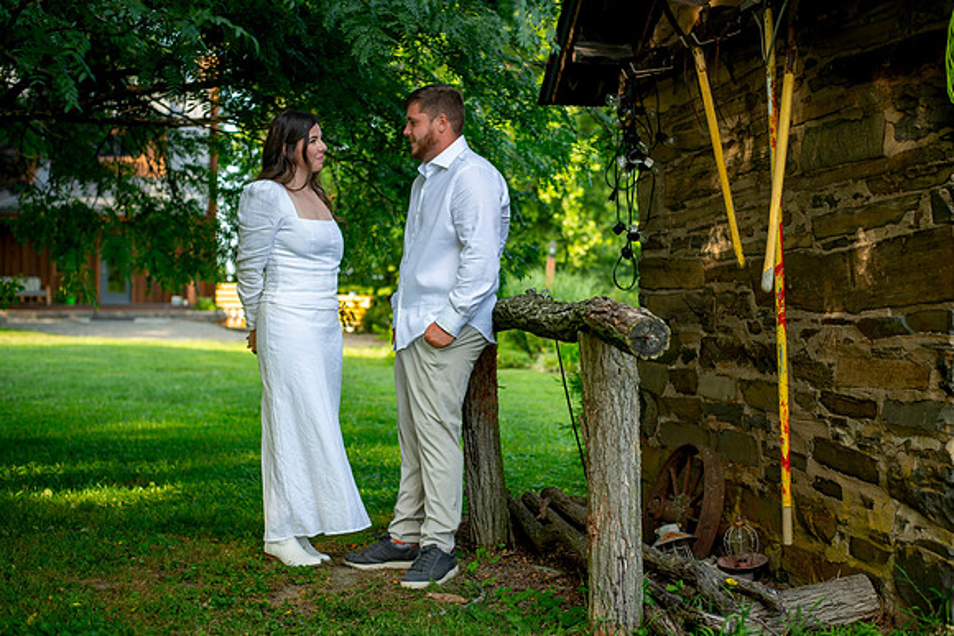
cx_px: 474
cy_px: 314
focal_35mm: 55
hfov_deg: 36.4
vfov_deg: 24.7
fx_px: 1453
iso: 400
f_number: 2.8
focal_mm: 50
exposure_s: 1/640
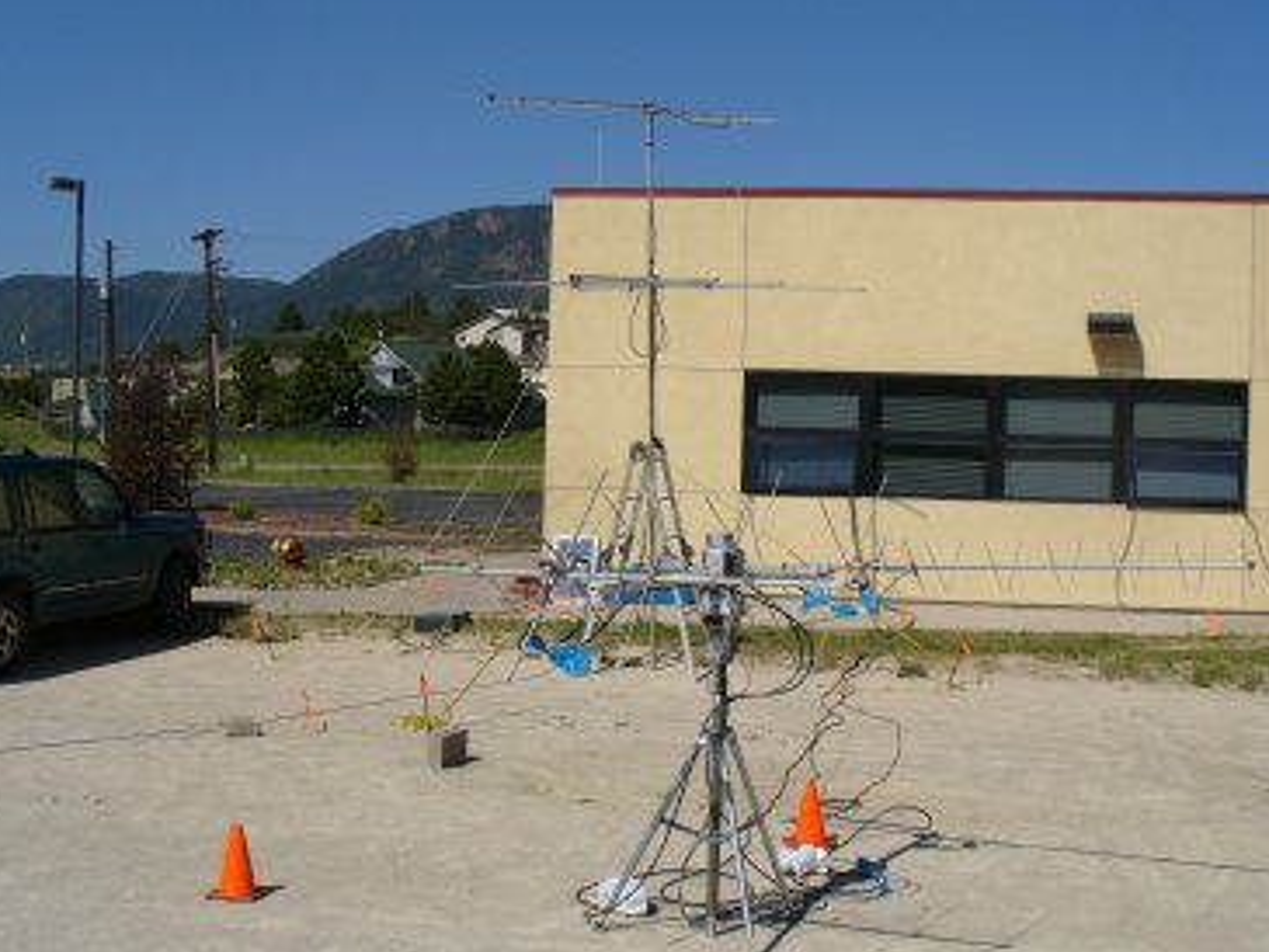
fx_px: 1687
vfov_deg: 31.5
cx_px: 668
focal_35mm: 46
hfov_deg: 41.2
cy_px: 452
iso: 80
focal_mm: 7
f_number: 5.8
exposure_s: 1/640
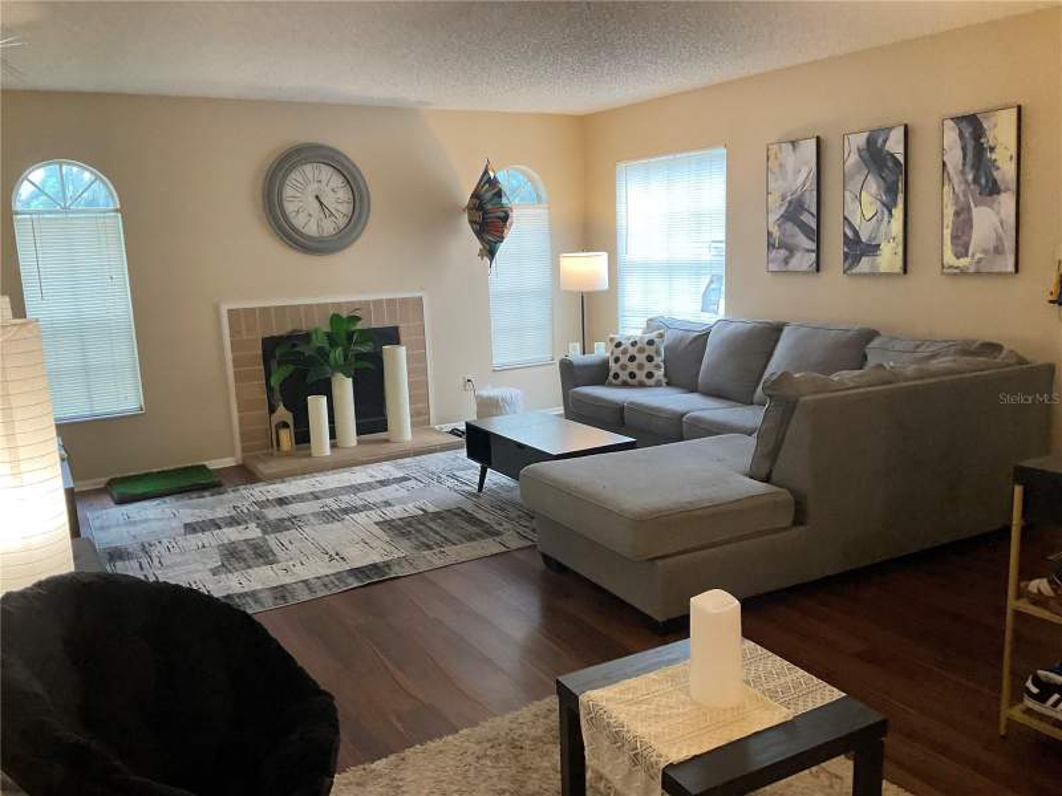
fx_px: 890
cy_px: 398
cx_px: 531
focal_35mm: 29
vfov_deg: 48.2
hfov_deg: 61.7
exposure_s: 1/60
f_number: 1.8
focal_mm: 3
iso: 200
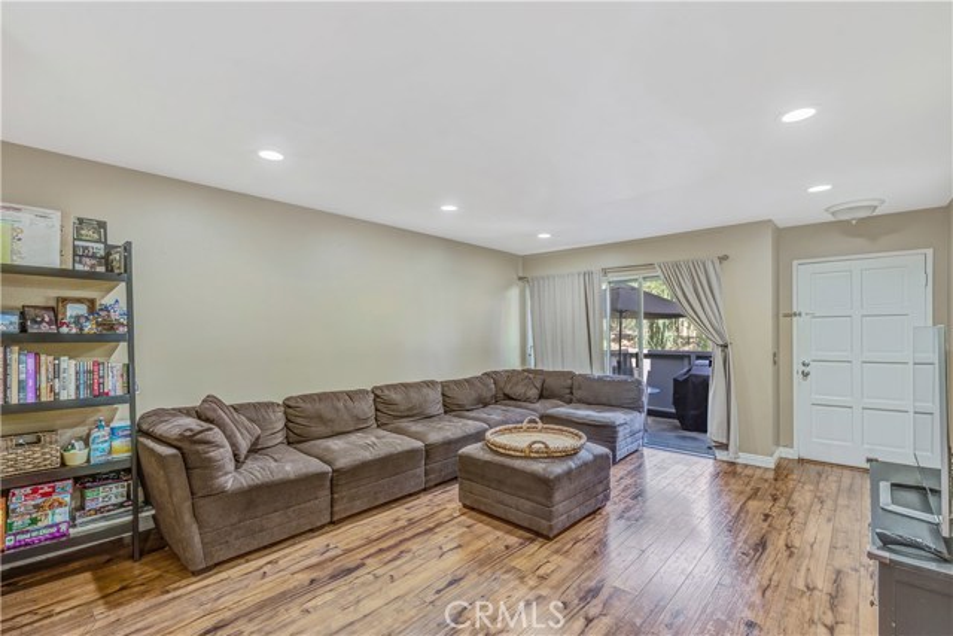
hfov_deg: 100.4
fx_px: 397
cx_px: 476
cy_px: 318
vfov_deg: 77.4
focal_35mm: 15
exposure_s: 1/80
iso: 100
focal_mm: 15
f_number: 8
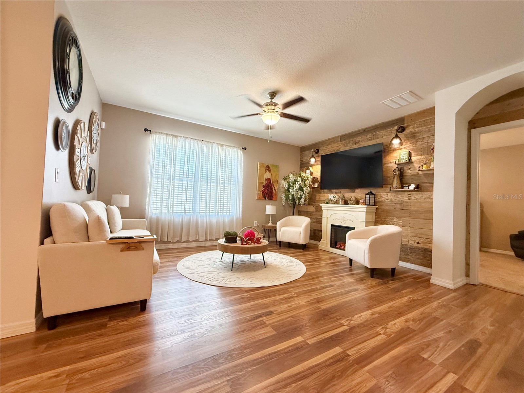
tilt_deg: +1.5
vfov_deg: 85.7
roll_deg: -2.5
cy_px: 196
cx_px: 262
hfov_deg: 102.1
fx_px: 212
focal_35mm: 14
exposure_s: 1/60
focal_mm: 2.22
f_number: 2.2
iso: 500
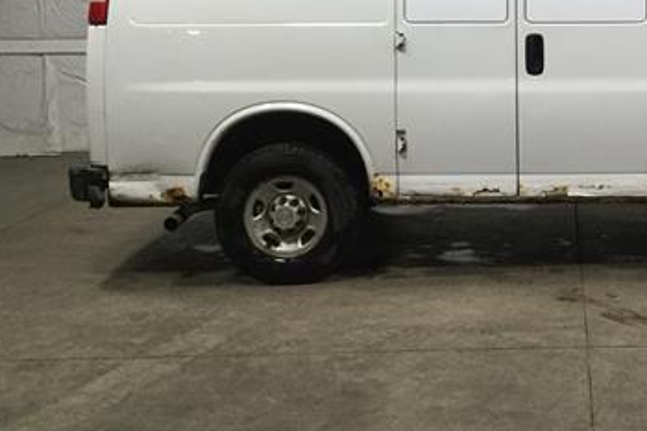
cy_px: 44
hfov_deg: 32.7
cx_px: 549
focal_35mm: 59
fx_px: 1060
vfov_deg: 22.4
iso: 40
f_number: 2.4
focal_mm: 3.3
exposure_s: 1/30
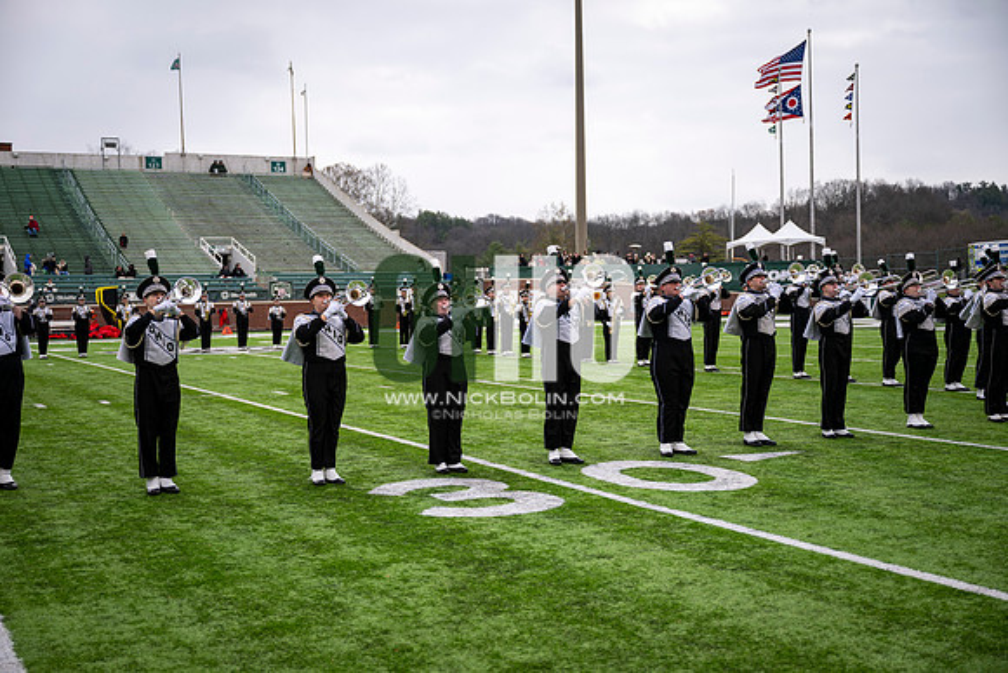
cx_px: 504
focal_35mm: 43
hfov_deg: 45.4
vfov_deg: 31.2
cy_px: 336
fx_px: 1204
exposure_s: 1/500
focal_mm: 43
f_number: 2.8
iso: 100
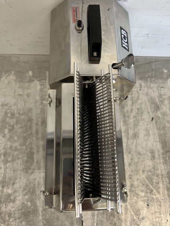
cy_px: 99
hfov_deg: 46.8
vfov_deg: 59.8
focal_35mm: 30
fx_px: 196
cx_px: 89
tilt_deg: -72.9
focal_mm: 5.7
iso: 100
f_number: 1.5
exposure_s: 1/50
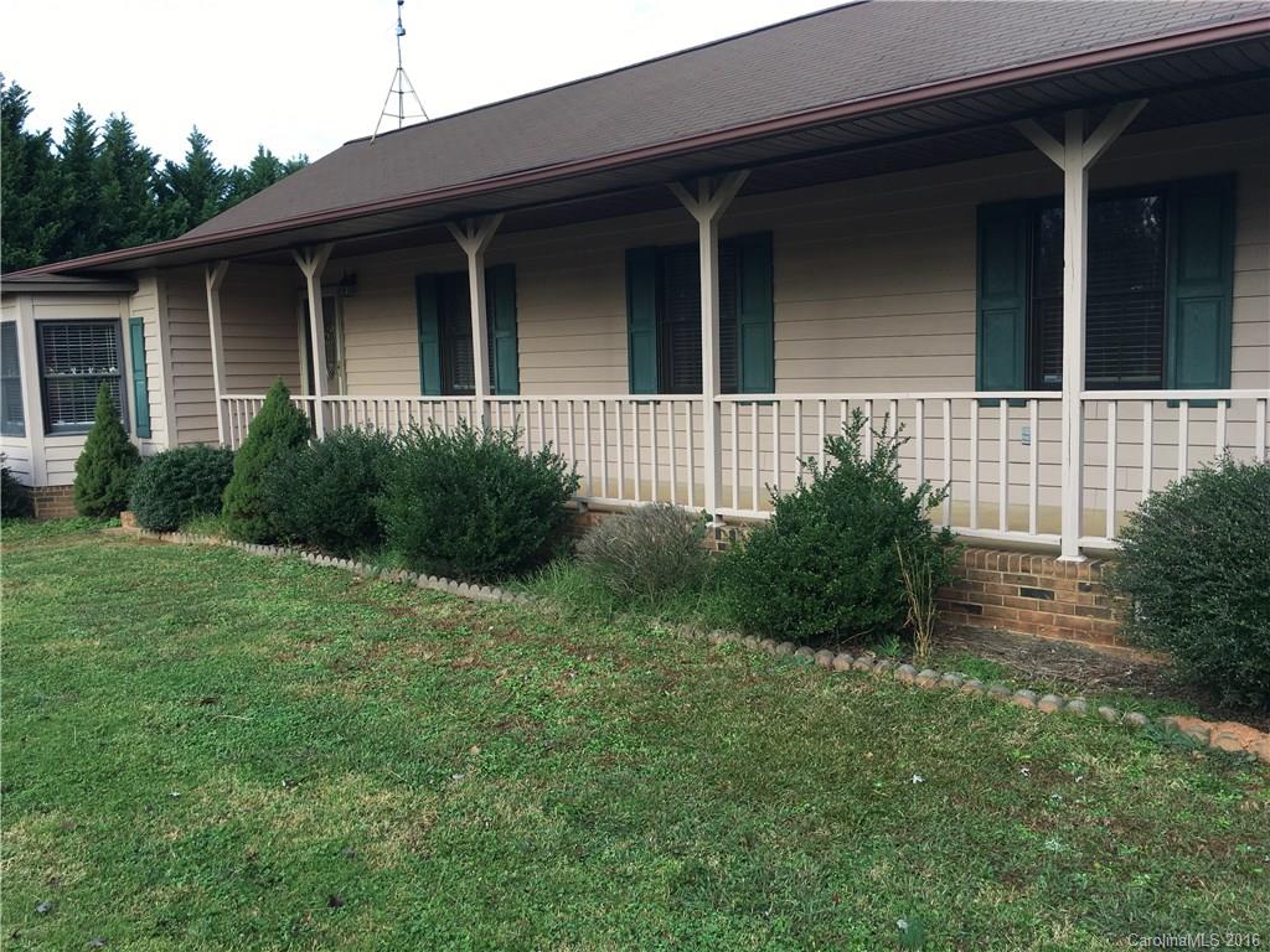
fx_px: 1064
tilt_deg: -6.0
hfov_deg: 61.7
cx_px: 635
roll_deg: +1.5
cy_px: 476
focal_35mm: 29
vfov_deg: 48.2
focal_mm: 4.15
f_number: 2.2
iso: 25
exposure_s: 1/238
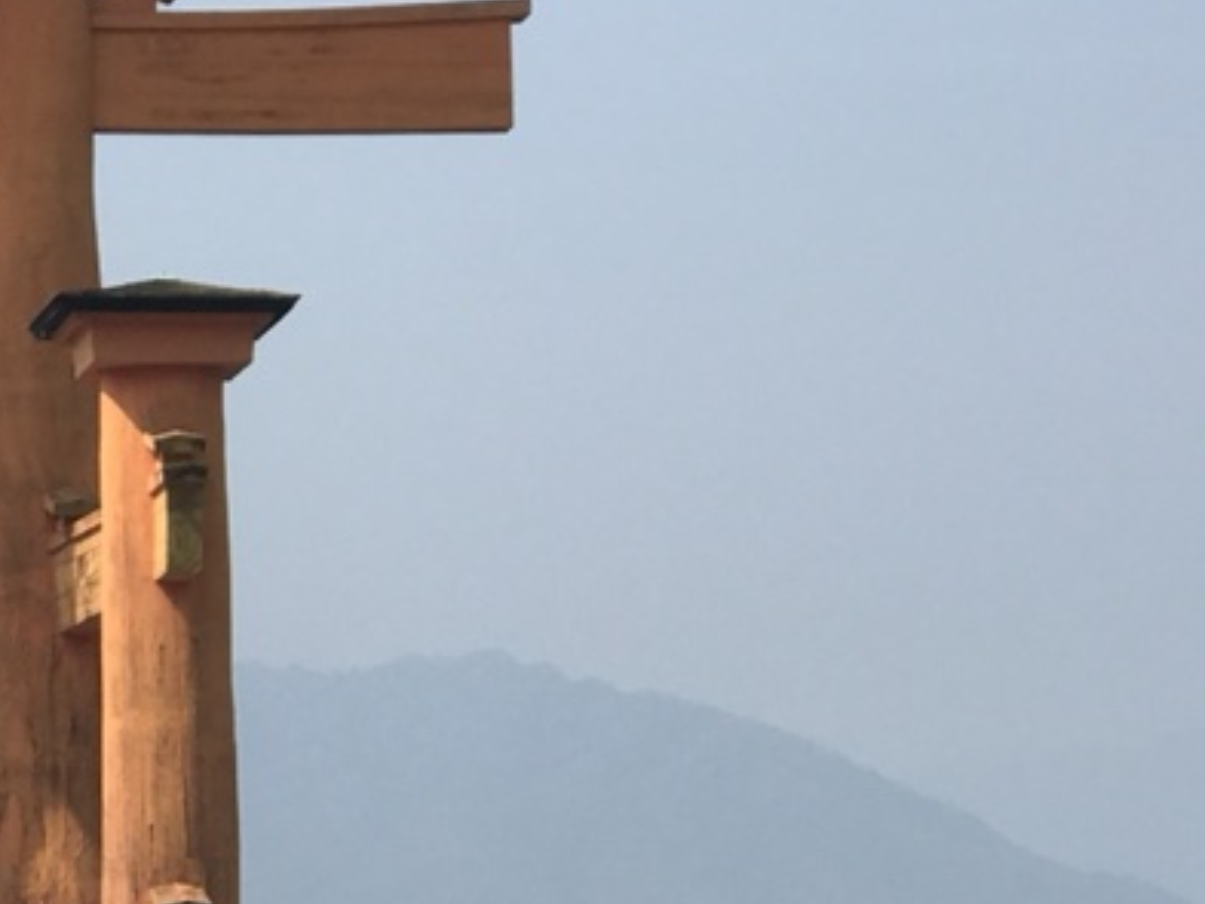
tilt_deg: +1.1
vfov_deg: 8.5
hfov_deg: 10.9
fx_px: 6059
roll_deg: -0.6
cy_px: 711
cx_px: -583
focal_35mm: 174
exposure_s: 1/1212
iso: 20
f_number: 2.8
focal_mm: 6.6
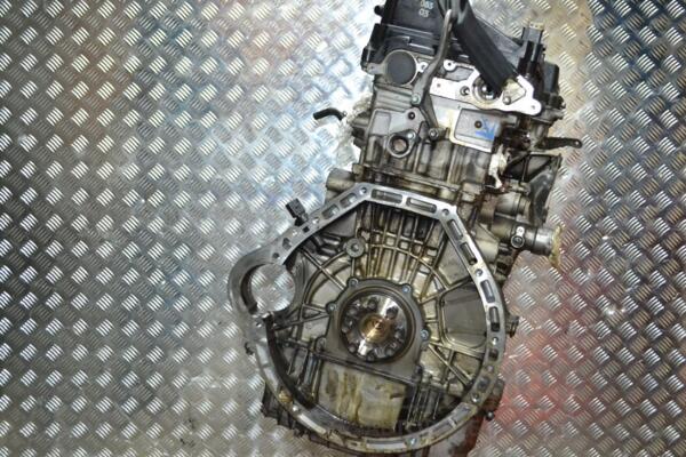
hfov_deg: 43.6
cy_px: 228
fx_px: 857
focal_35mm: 45
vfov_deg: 29.9
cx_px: 343
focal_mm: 30
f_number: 4.5
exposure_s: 1/60
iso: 2000
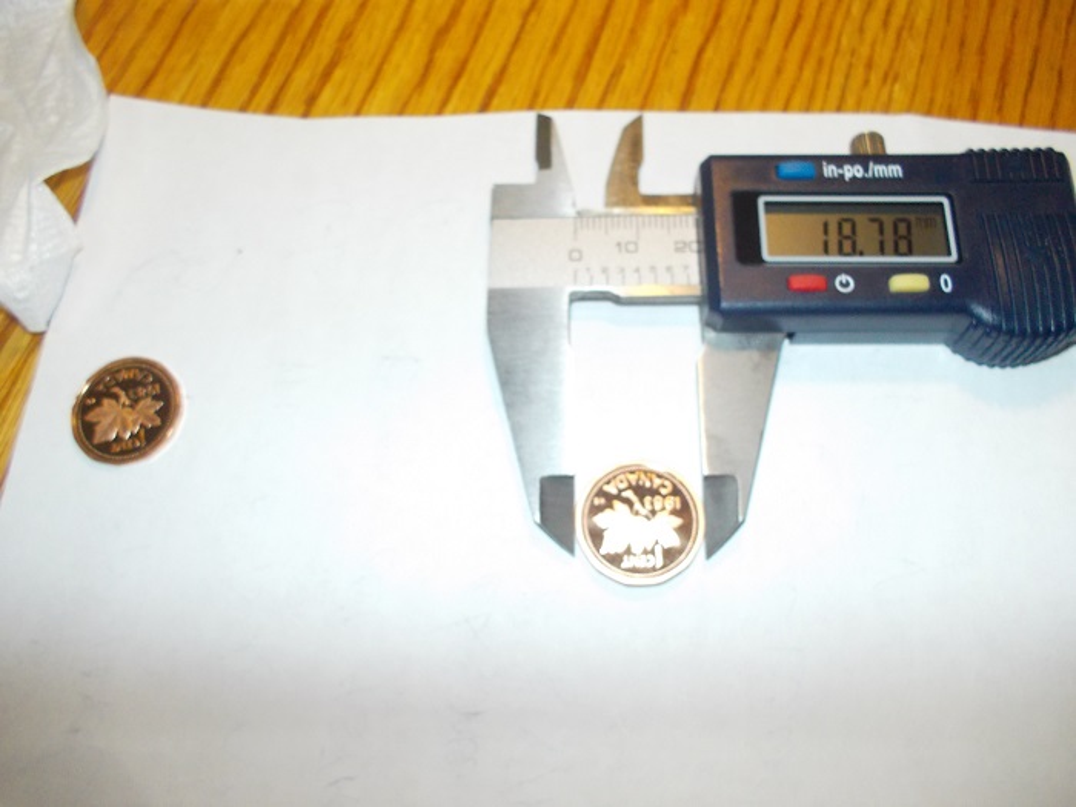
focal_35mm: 29
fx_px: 901
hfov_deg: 61.7
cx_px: 538
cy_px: 404
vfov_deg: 48.2
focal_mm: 4.1
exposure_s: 1/25
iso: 200
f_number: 3.3
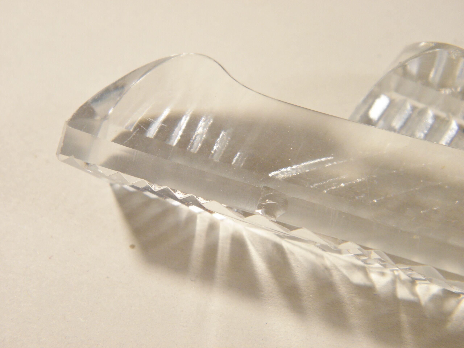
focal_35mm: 80
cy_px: 174
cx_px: 232
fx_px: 1072
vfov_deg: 18.4
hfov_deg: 24.4
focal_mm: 14.3
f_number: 4.4
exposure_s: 1/50
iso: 100
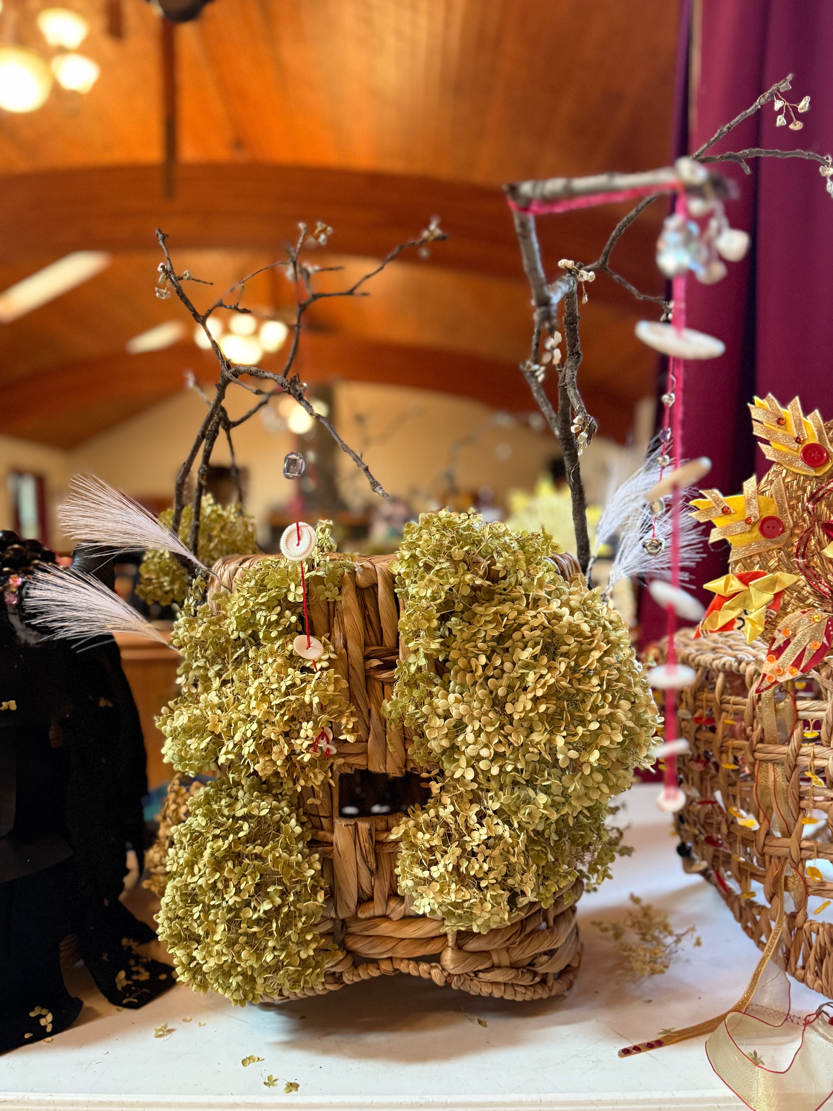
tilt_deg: -4.1
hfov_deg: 53.0
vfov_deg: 67.2
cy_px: 591
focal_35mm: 26
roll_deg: +1.0
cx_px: 397
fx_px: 834
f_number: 1.78
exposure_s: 1/60
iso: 500
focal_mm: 6.76
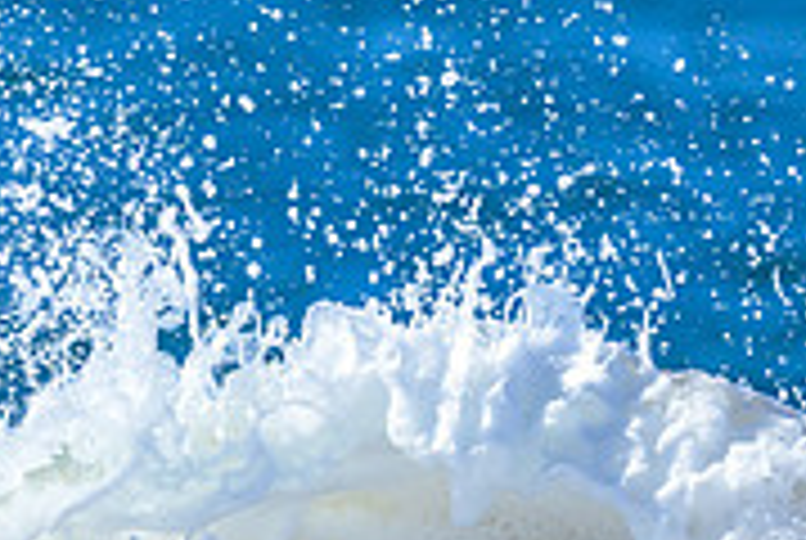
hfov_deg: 0.6
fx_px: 77772
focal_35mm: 3468
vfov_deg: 0.4
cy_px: 604
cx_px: 65
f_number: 6.3
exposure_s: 1/2000
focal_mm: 800
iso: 320
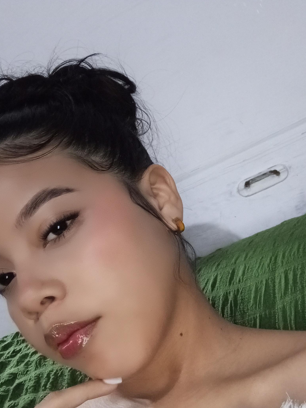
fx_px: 483
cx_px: 182
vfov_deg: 45.7
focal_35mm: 41
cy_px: 219
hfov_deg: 35.0
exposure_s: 1/17.1
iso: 1550
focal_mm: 2.79
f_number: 2
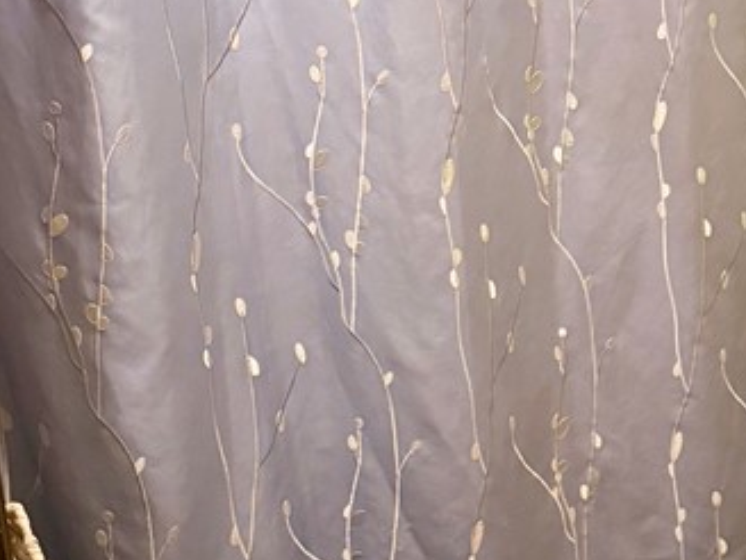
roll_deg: +2.2
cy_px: 61
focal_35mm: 75
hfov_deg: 25.6
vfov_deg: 19.3
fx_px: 1616
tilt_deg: -17.9
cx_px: 580
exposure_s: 1/60
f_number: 1.78
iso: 500
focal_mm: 6.76
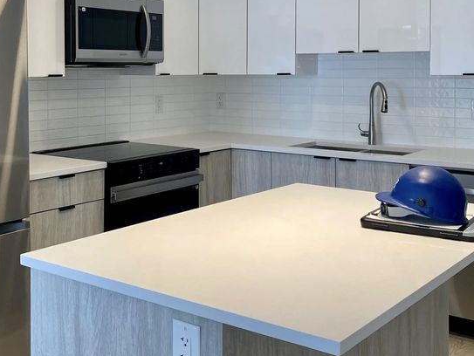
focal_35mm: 49
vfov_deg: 29.1
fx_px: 671
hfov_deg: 38.6
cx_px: 174
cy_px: 79
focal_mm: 4.25
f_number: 1.8
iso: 80
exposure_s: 1/120
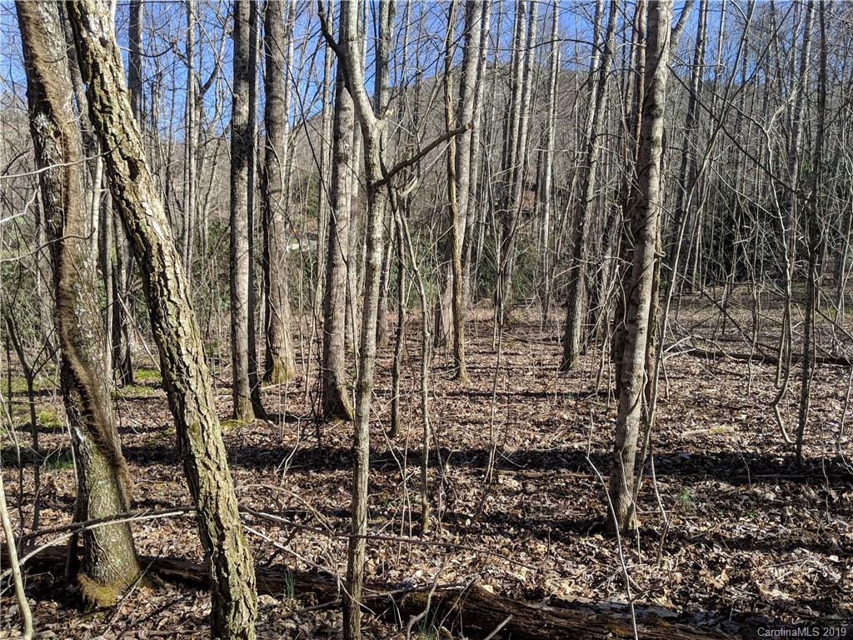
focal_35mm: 27
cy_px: 320
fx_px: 665
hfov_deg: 65.3
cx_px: 426
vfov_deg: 51.4
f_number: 1.8
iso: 56
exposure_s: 1/978
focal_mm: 4.44
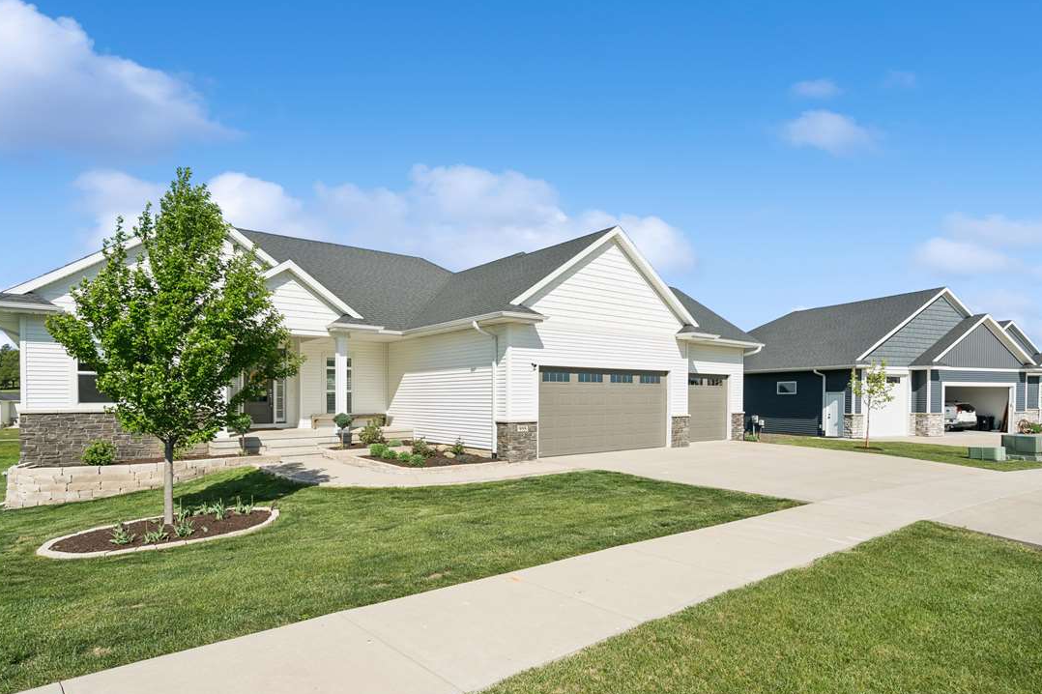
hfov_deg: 86.9
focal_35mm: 19
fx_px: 550
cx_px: 513
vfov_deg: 64.5
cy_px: 346
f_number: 8
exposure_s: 1/2000
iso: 400
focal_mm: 16
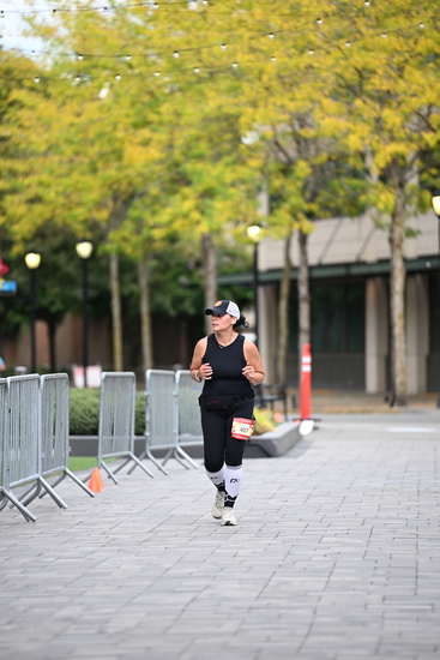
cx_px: 220
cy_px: 330
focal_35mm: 200
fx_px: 3664
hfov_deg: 6.9
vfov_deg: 10.3
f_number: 2.8
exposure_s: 1/1250
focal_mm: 200
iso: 640
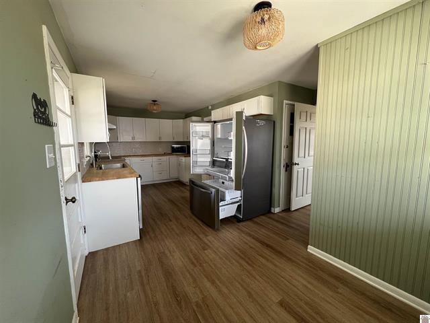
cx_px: 215
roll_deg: +0.6
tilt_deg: -6.8
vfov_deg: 89.9
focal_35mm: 13
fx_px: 161
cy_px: 162
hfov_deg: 106.2
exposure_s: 1/85
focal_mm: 1.57
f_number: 1.8
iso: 250
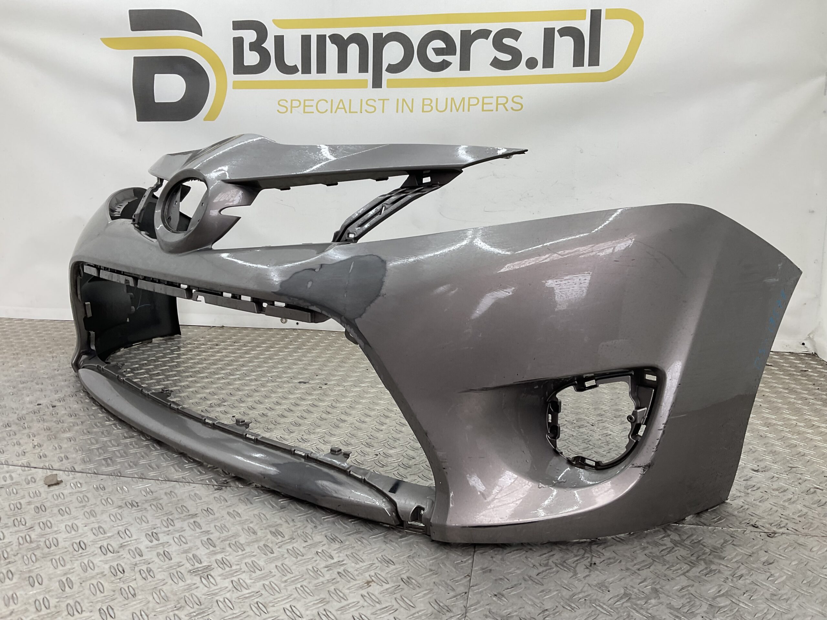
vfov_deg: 48.2
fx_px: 693
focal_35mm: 29
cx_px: 414
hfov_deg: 61.7
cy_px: 310
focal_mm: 3
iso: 20
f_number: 1.8
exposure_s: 1/100
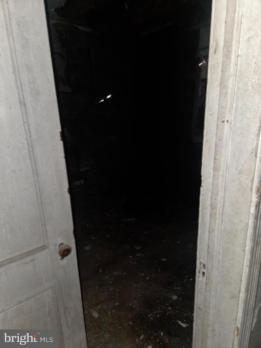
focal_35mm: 23
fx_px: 231
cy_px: 174
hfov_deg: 58.9
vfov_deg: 73.9
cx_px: 130
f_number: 1.8
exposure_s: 1/12
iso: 16000
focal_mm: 5.4
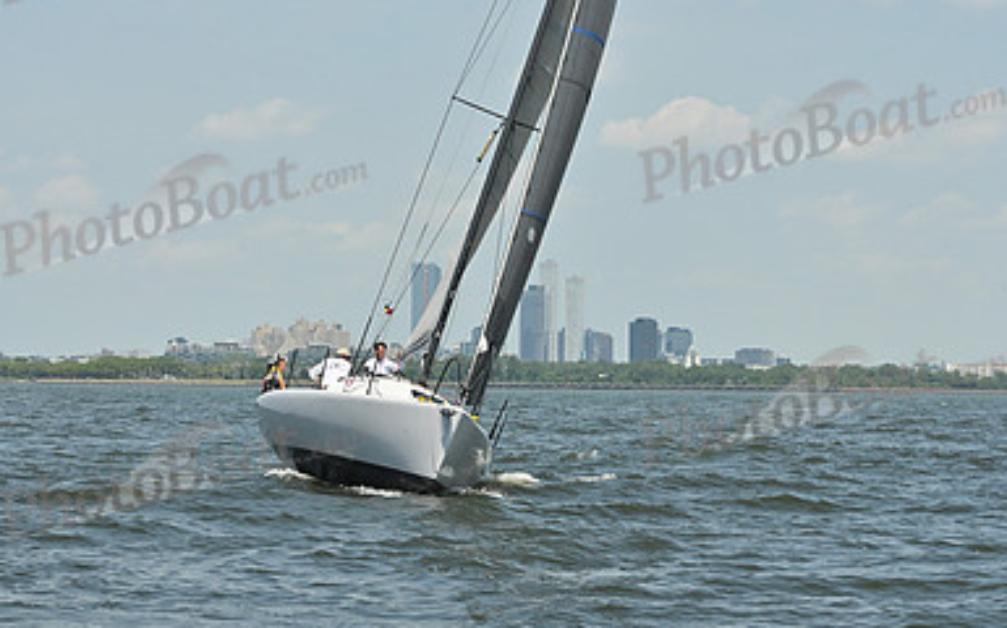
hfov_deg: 16.6
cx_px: 504
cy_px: 37
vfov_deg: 10.3
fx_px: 3455
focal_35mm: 126
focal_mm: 82
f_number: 9
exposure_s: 1/1250
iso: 320
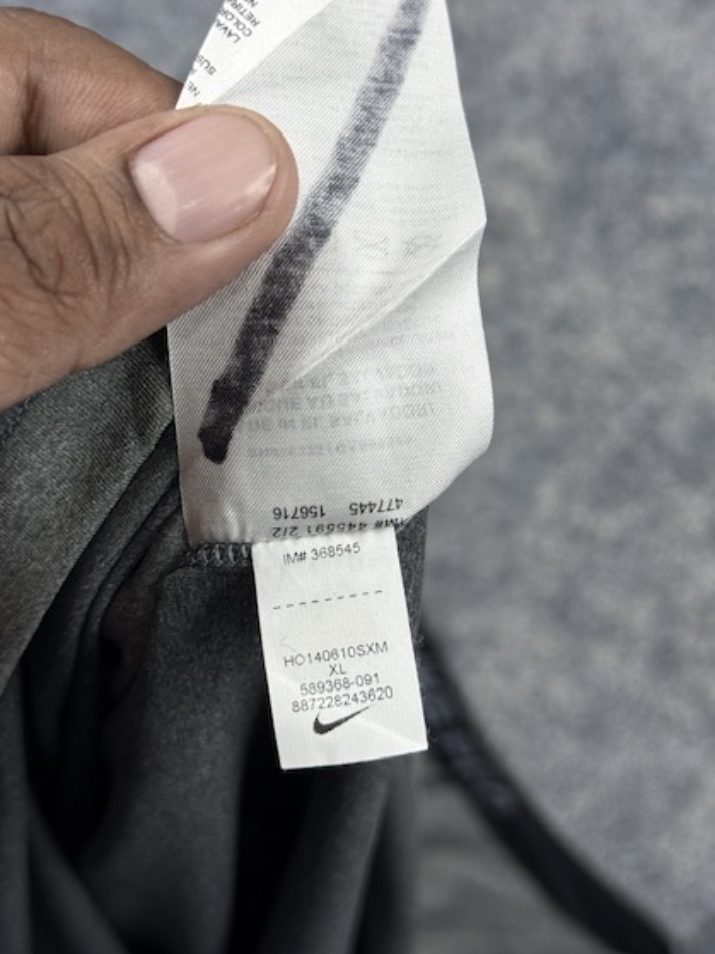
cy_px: 410
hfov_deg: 26.5
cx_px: 363
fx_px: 1515
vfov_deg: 34.9
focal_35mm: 55
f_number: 1.78
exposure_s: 1/258
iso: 64
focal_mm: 6.76
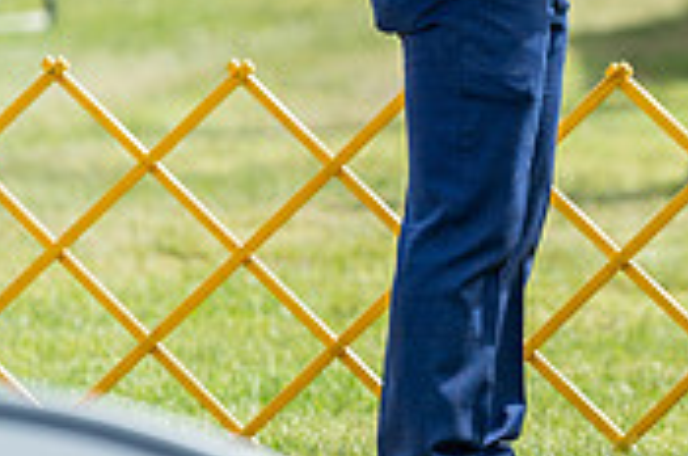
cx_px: 1022
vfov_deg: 2.2
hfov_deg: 3.3
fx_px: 11789
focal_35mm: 618
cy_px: -26
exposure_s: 1/1000
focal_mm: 186
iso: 160
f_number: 3.5
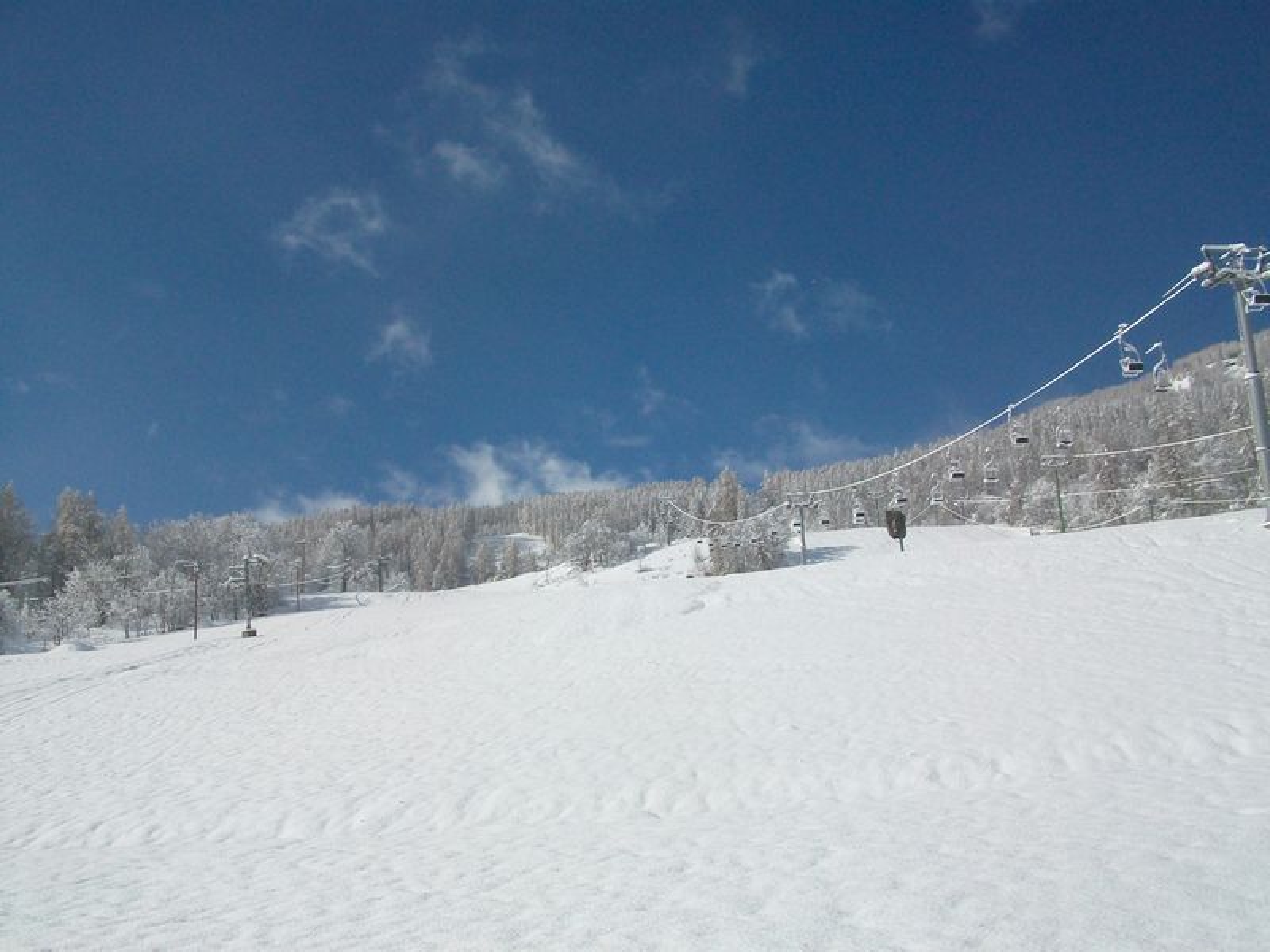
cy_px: 476
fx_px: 1247
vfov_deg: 41.8
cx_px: 635
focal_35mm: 34
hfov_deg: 54.0
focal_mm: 5.7
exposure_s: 1/1401
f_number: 5.5
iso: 80
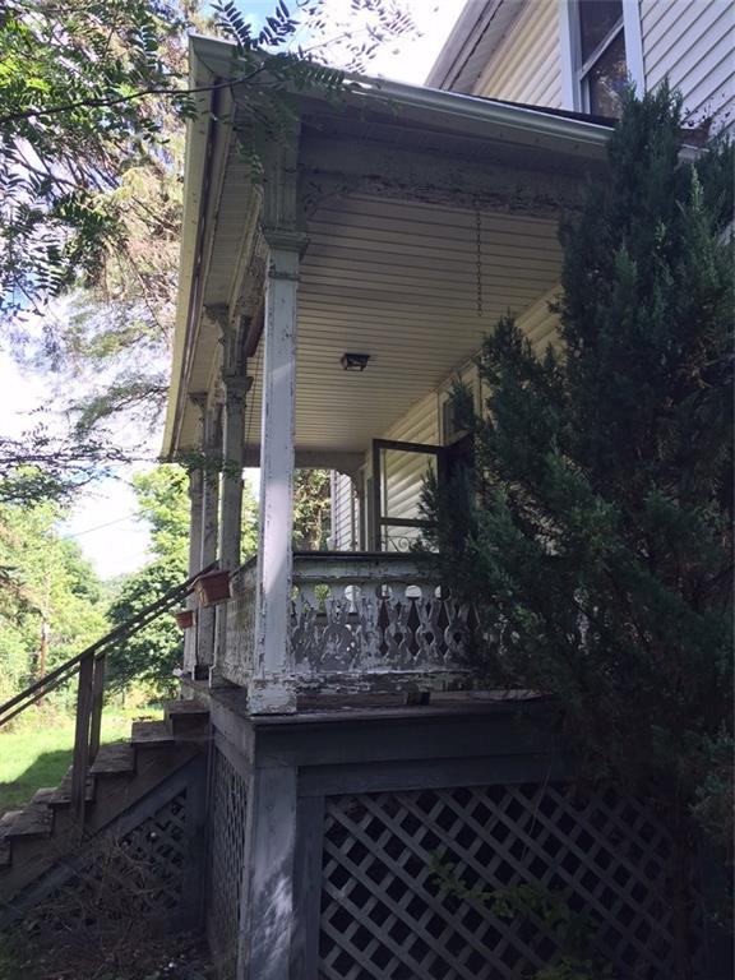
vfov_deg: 61.7
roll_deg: -0.2
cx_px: 368
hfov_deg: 48.2
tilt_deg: +11.2
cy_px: 490
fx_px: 821
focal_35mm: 29
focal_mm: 4.15
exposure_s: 1/120
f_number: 2.2
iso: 32
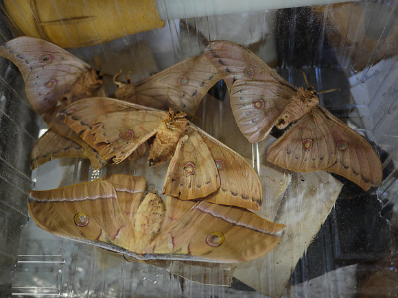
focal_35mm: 40
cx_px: 199
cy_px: 149
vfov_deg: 36.0
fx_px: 460
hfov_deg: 46.8
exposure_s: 1/100
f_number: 1.7
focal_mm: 20
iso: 250
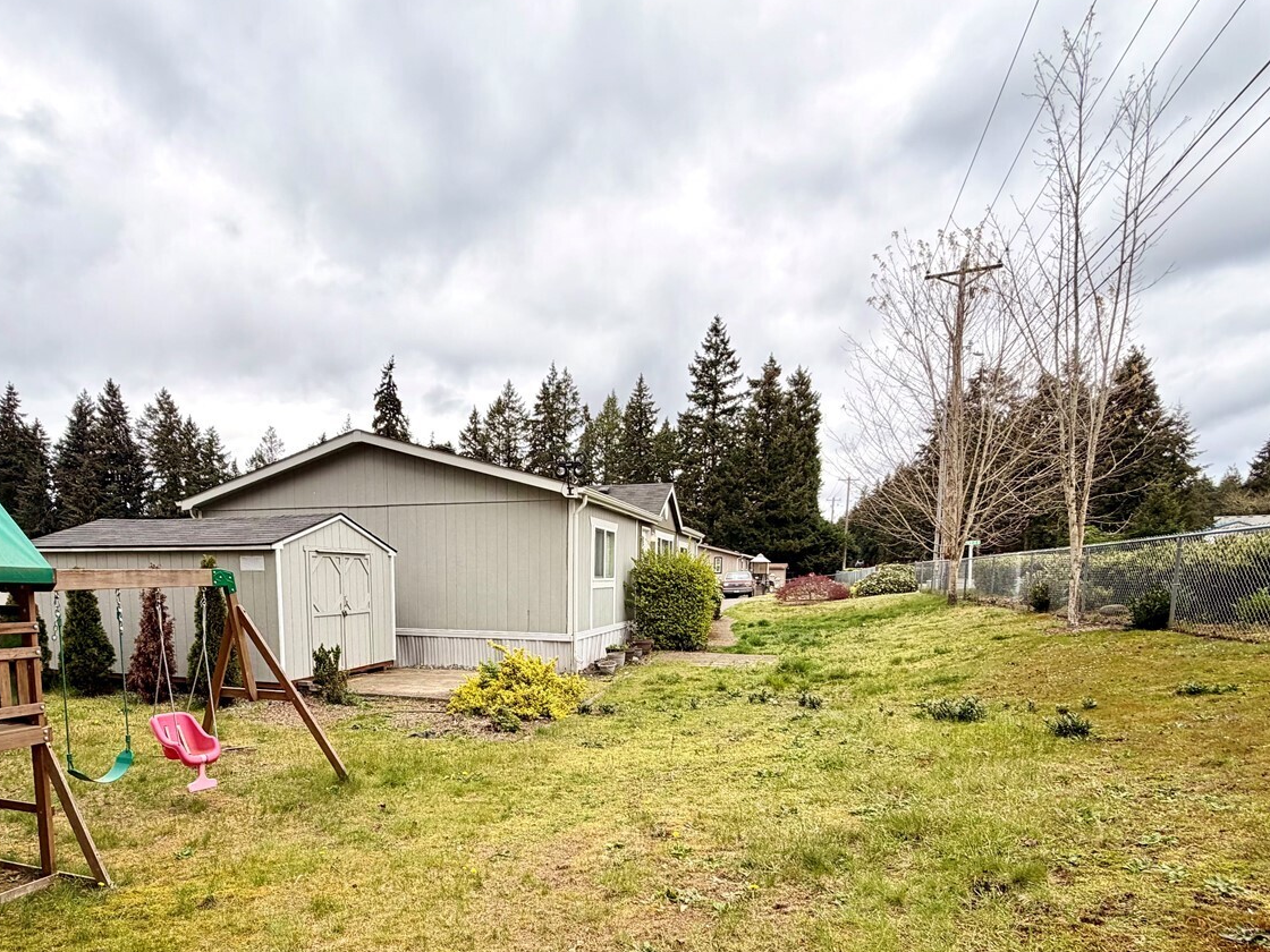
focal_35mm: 20
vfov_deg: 63.6
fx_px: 734
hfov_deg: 81.3
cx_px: 548
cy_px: 664
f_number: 2.2
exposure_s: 1/585
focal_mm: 2.22
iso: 40
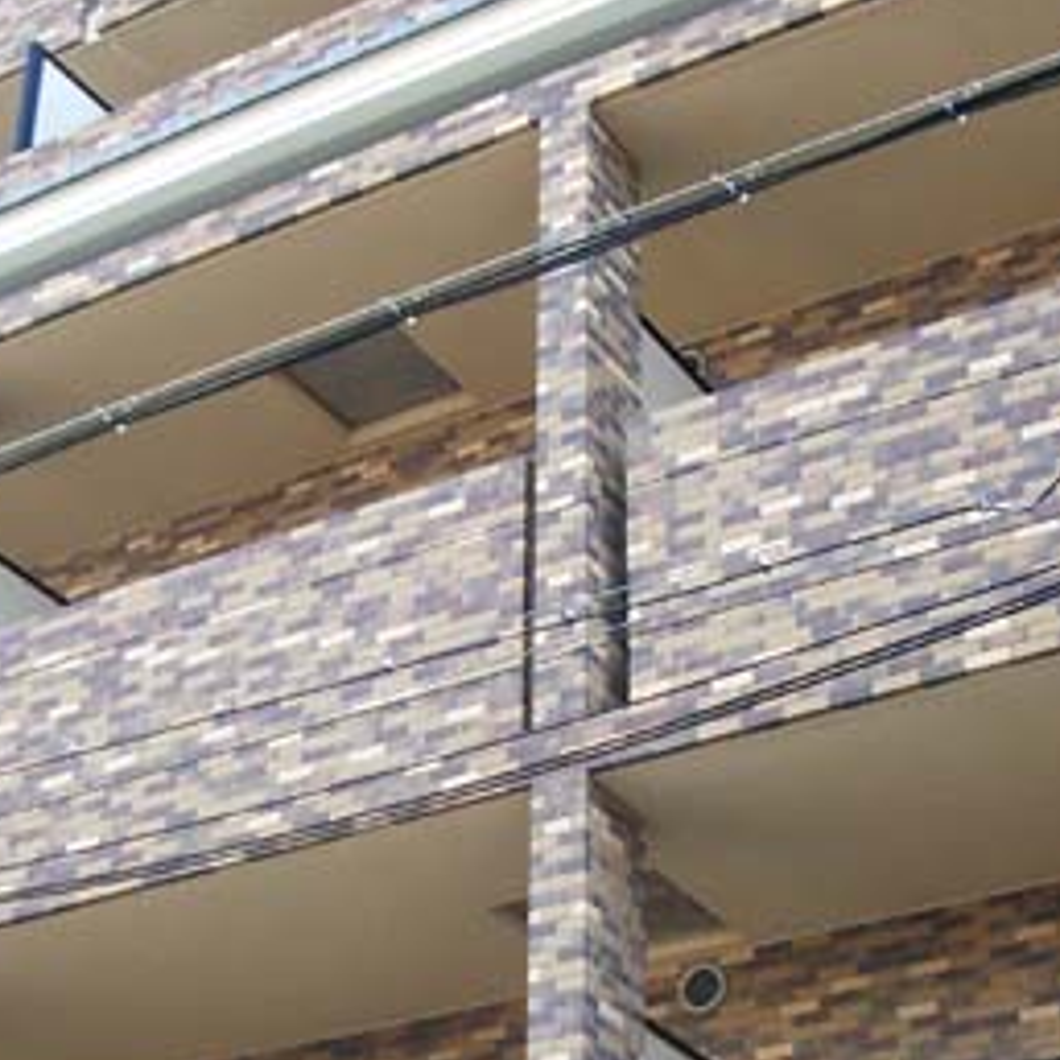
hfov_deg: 22.4
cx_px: 330
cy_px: 907
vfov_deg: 22.1
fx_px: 2668
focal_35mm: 77
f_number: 2.6
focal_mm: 5.8
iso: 100
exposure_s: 1/100
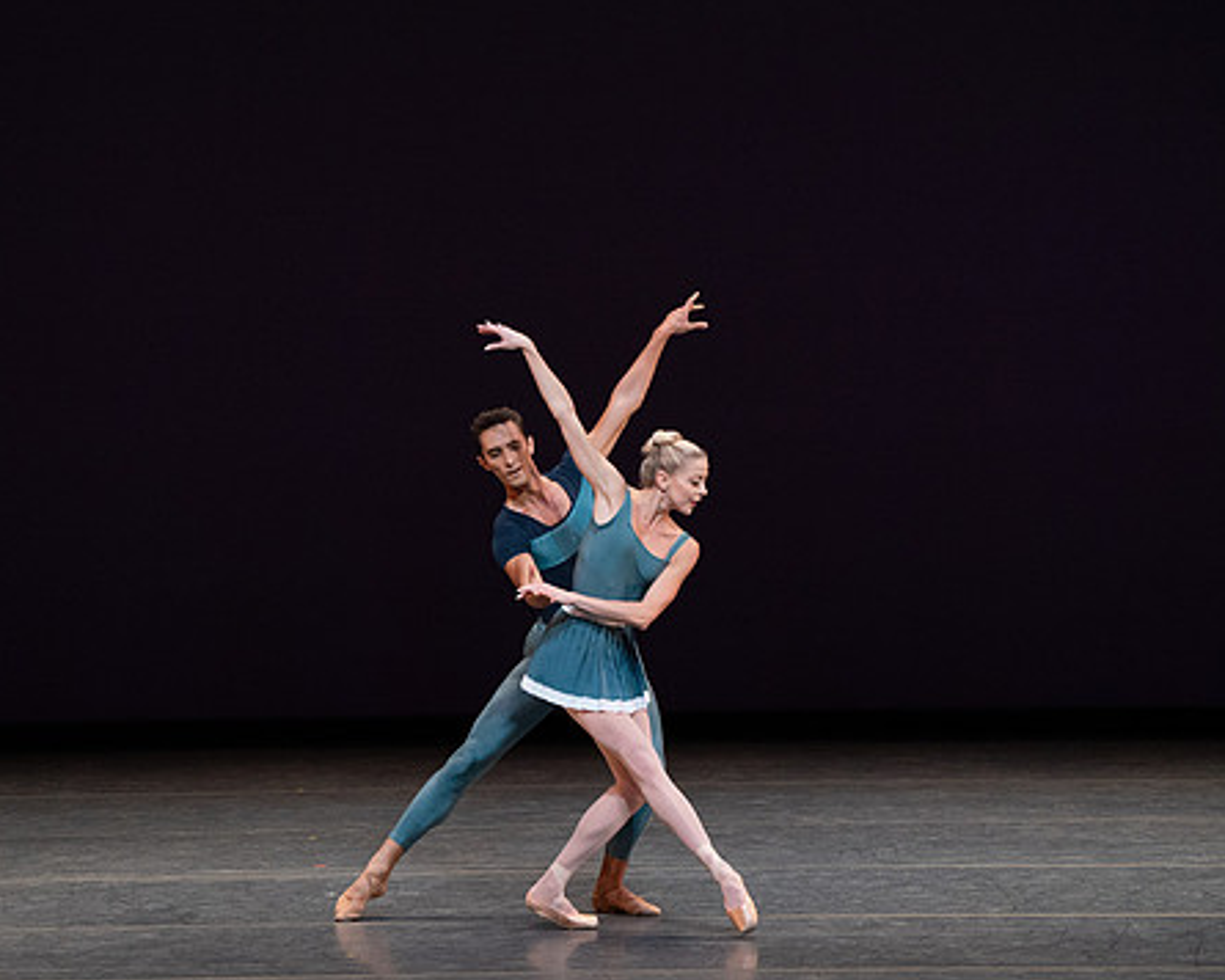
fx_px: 11747
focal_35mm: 324
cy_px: 456
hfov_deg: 6.0
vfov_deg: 4.8
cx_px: 440
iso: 5000
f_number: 8
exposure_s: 1/400
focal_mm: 265
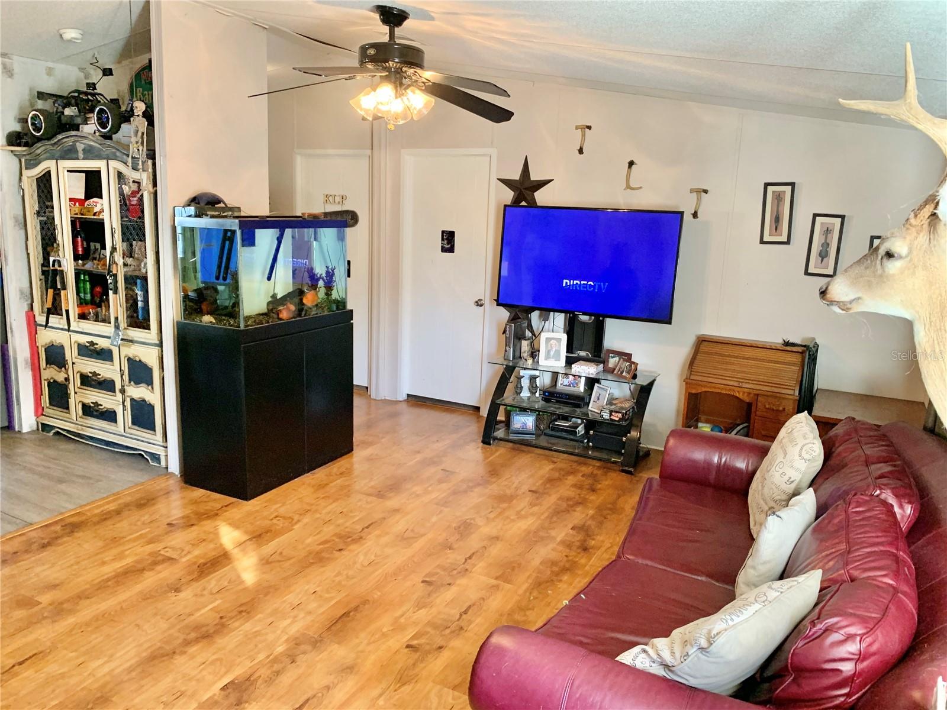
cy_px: 355
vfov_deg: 53.1
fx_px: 711
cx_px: 474
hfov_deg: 67.3
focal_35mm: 26
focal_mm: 4.25
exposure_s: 1/60
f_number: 1.8
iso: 320
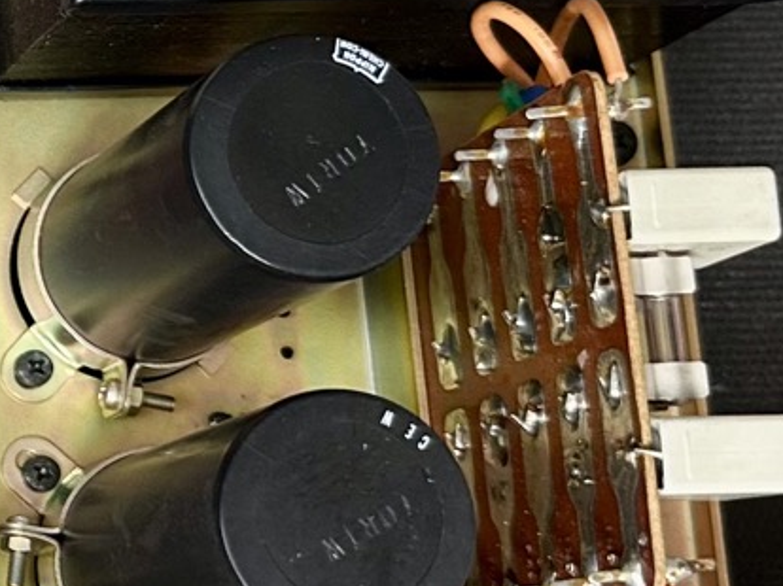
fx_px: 2622
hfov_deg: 14.8
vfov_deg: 12.8
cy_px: 240
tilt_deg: -78.8
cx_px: -643
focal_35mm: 116
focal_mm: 6.86
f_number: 1.78
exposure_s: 1/121
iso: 160
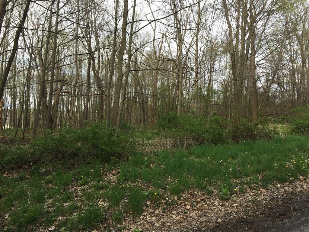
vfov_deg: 48.2
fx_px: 259
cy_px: 116
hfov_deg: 61.7
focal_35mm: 29
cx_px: 154
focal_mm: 4.15
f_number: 2.2
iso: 32
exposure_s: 1/542
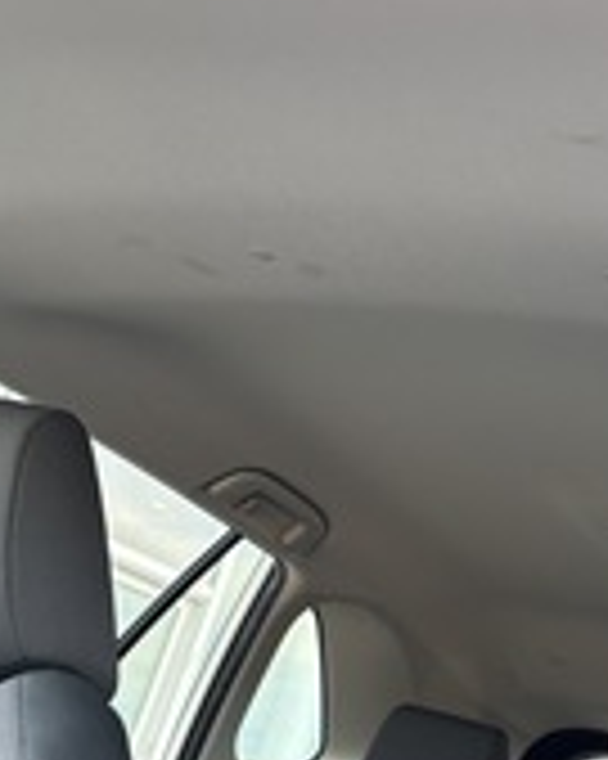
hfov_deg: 24.1
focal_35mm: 63
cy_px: 492
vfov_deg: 29.9
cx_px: 396
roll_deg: -18.6
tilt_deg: +16.1
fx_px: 1418
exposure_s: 1/121
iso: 125
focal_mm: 5.96
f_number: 1.6
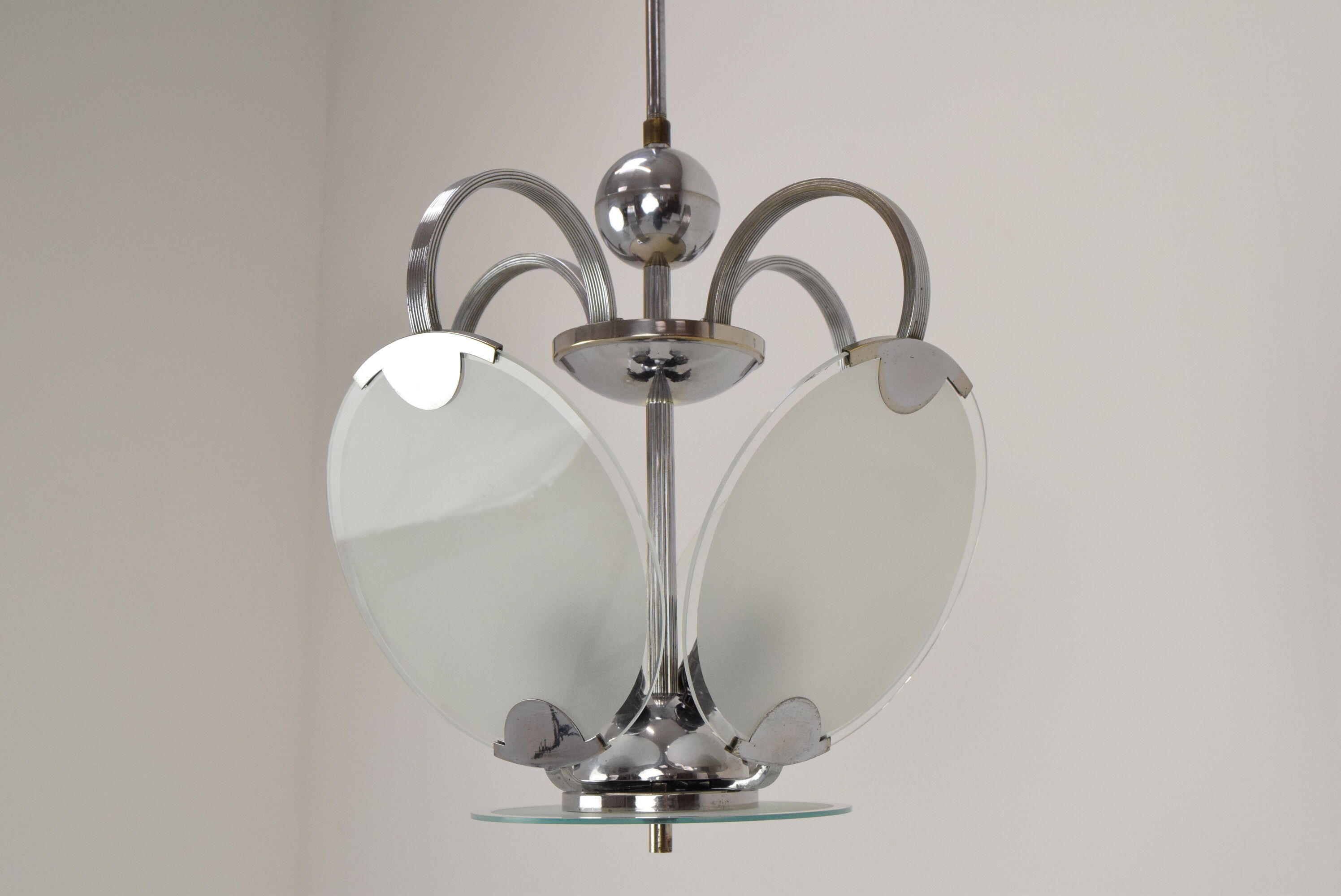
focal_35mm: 46
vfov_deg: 29.0
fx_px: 1733
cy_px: 448
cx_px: 670
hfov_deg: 42.3
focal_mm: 31
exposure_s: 1/320
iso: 1600
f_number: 9
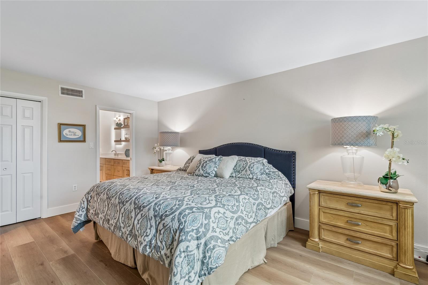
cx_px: 214
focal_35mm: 15
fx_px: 178
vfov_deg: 77.3
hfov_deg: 100.4
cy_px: 142
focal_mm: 10
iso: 100
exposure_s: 1/3.33
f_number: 7.1
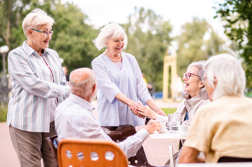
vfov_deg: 16.0
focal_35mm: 85
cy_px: 84
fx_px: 594
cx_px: 126
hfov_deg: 23.9
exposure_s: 1/1600
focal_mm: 85
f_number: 2.5
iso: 400
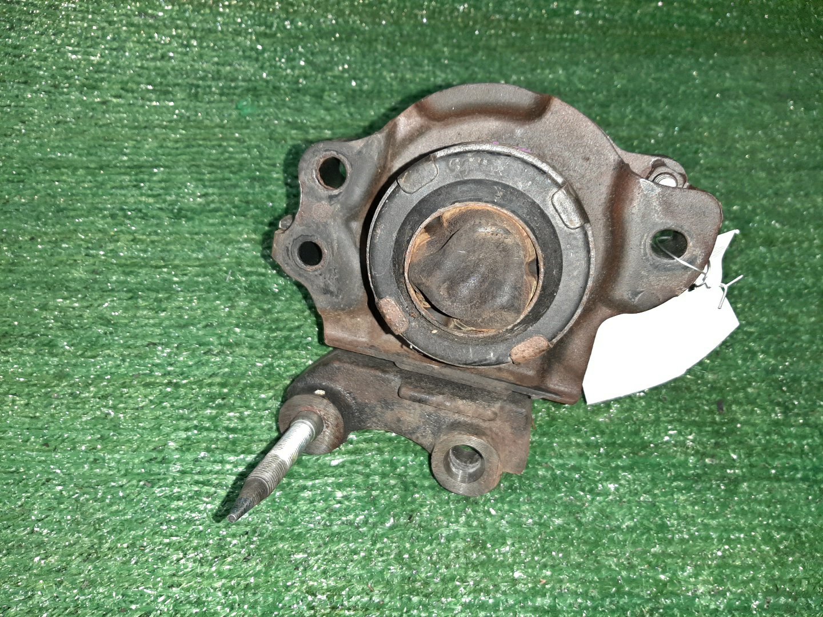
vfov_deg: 53.1
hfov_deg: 67.3
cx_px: 412
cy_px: 308
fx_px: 618
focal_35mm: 26
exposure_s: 1/25
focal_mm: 3.93
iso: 272
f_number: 1.7
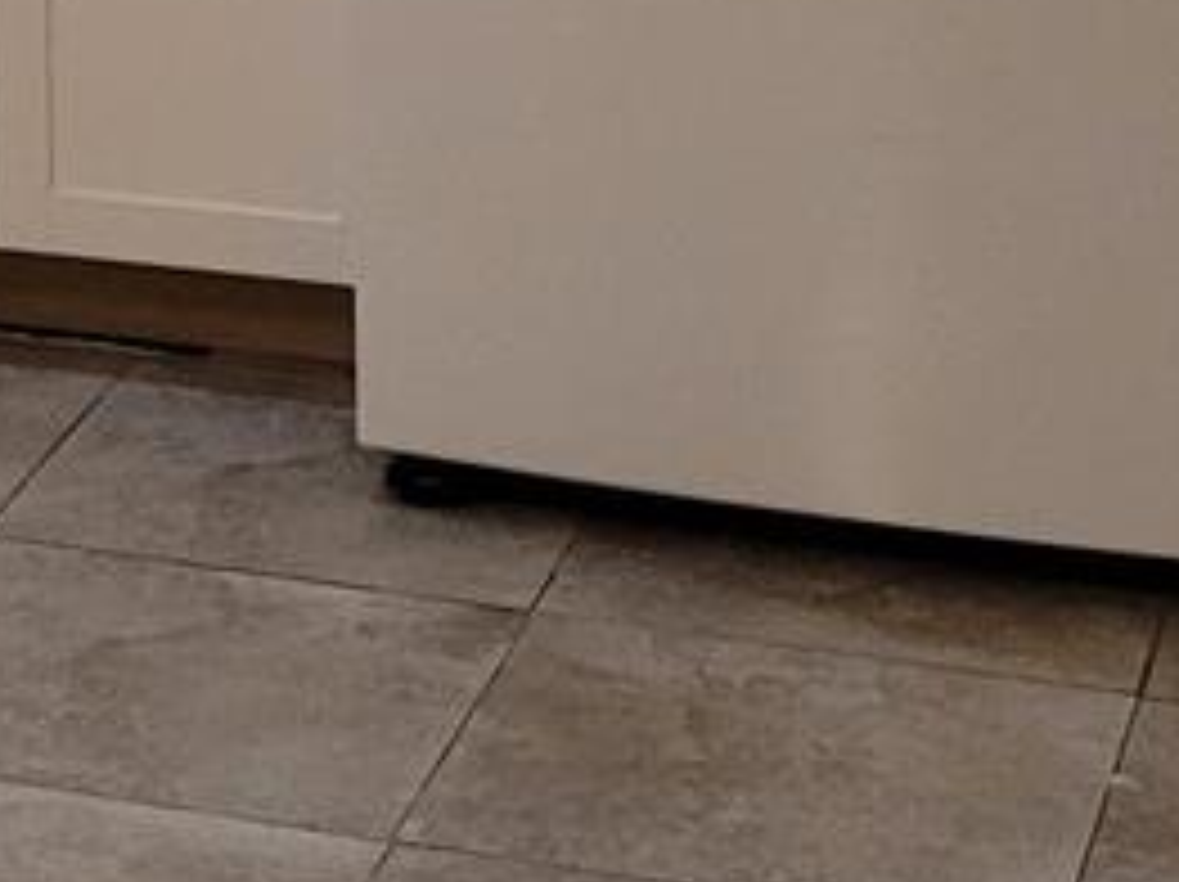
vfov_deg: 8.8
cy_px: -824
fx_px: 5410
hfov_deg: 11.9
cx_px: -567
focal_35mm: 159
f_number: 1.8
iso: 250
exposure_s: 1/119
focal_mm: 5.4
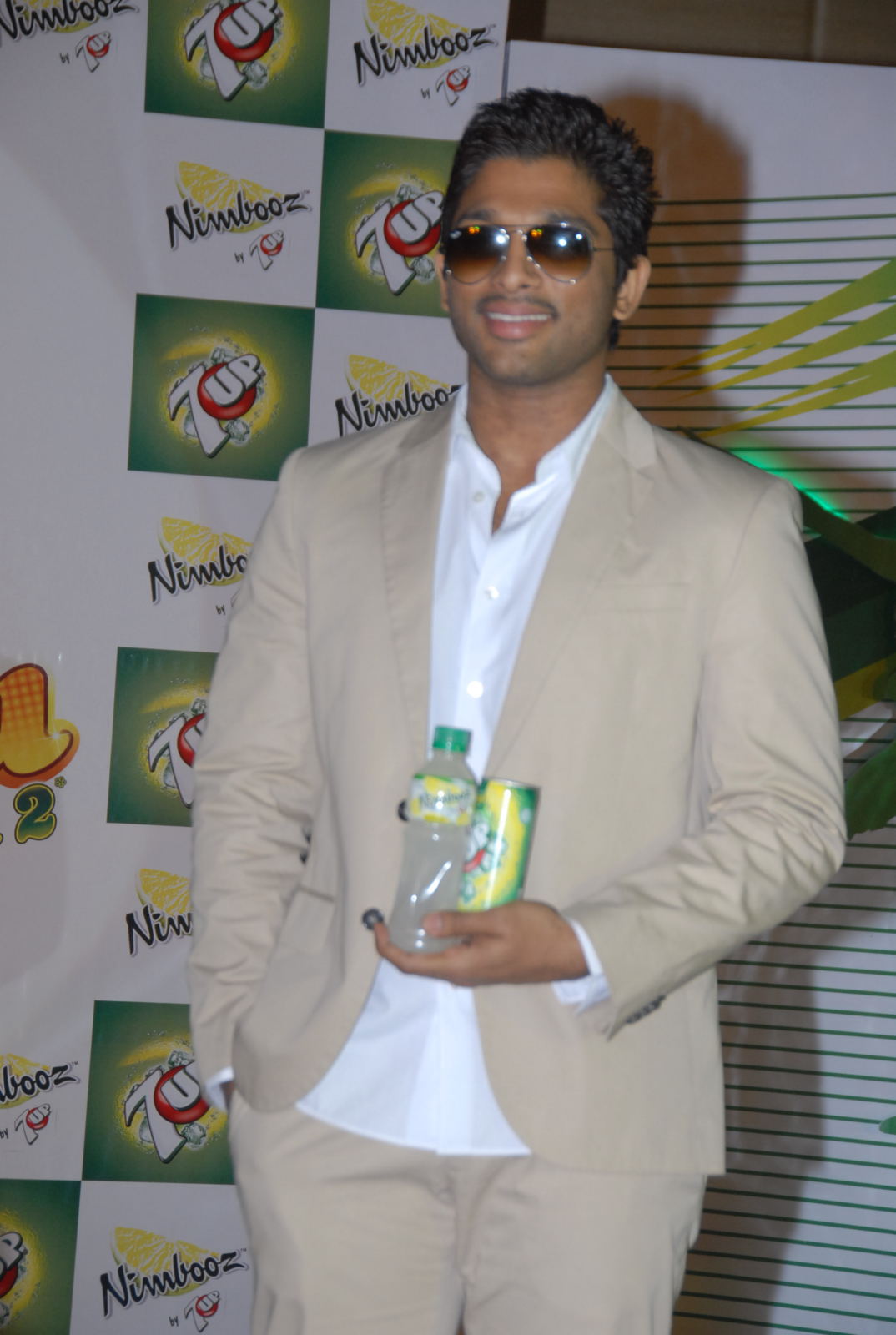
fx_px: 5294
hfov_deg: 9.7
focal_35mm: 142
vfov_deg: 14.4
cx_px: 448
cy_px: 668
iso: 400
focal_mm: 95
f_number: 7.1
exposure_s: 1/125
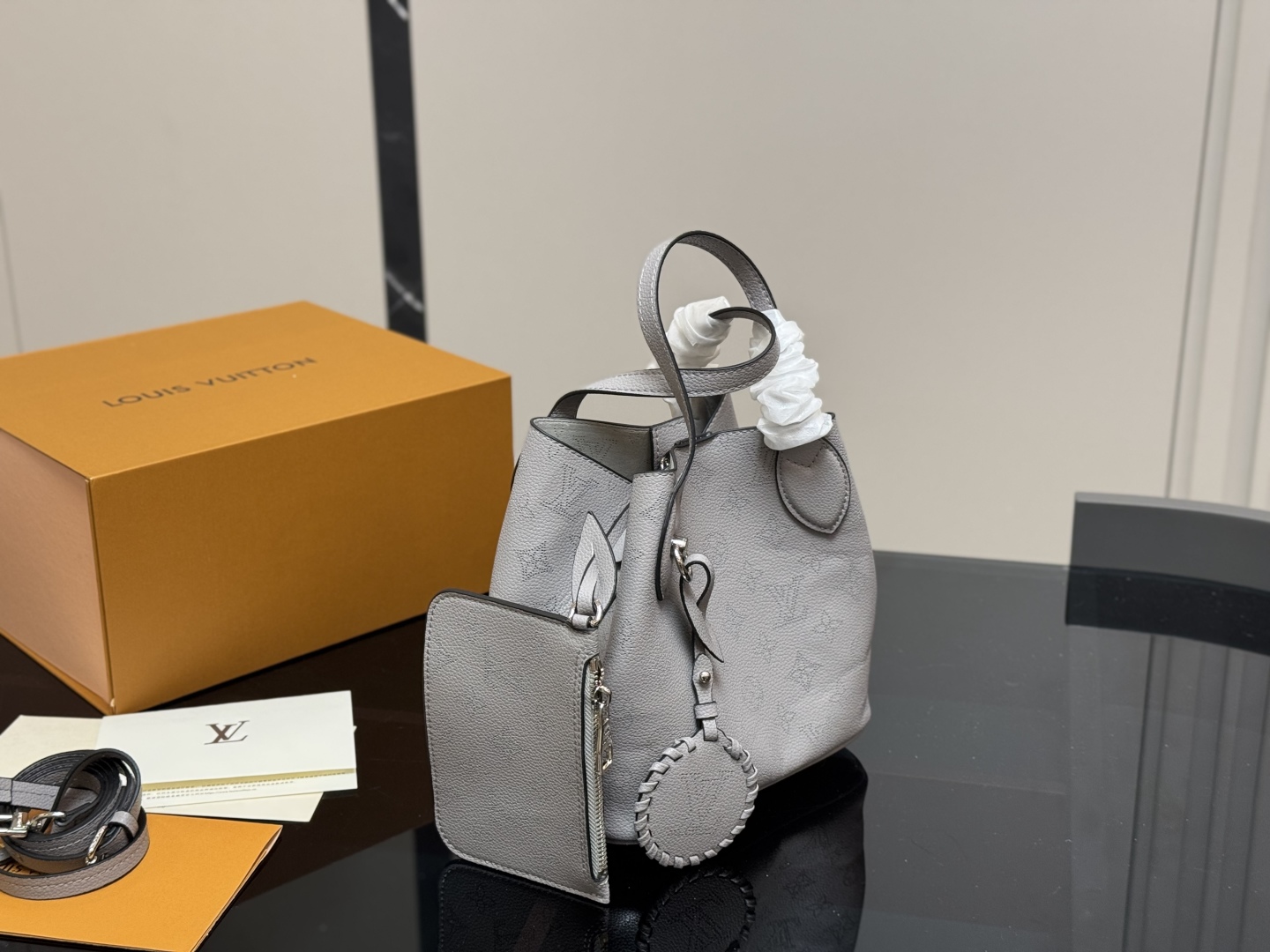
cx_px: 635
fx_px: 1761
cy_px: 476
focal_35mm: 48
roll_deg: +0.9
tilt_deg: -19.7
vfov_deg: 30.3
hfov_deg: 39.7
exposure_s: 1/60
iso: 125
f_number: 1.78
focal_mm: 6.76
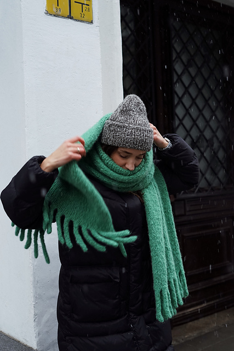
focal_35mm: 50
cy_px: 176
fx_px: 487
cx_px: 117
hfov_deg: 27.0
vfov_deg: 39.6
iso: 1000
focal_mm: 50
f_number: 4
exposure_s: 1/125
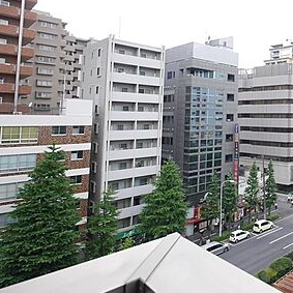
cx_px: 321
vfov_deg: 56.3
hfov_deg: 44.2
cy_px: 102
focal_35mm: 28
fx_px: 268
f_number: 4
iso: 160
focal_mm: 7
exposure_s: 1/400
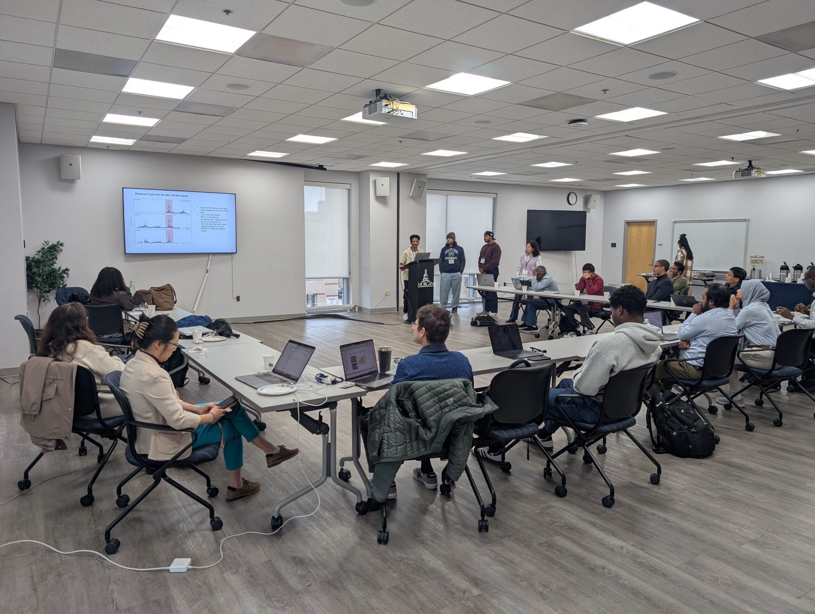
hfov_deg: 71.5
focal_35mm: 24
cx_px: 408
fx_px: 566
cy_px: 307
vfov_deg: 56.9
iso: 29
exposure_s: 1/40
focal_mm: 6.9
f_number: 1.68
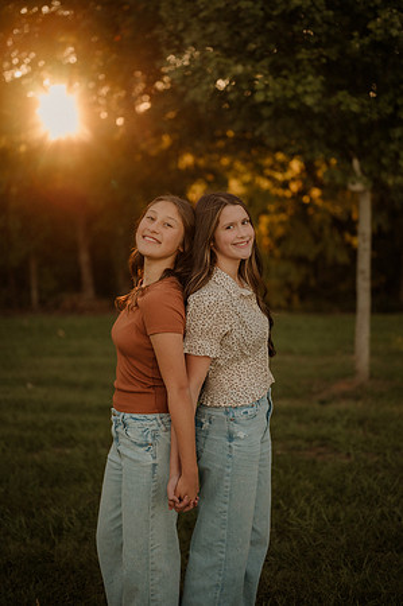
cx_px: 202
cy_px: 303
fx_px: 841
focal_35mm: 50
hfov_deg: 26.9
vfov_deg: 39.6
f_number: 2
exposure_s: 1/640
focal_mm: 50
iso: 250
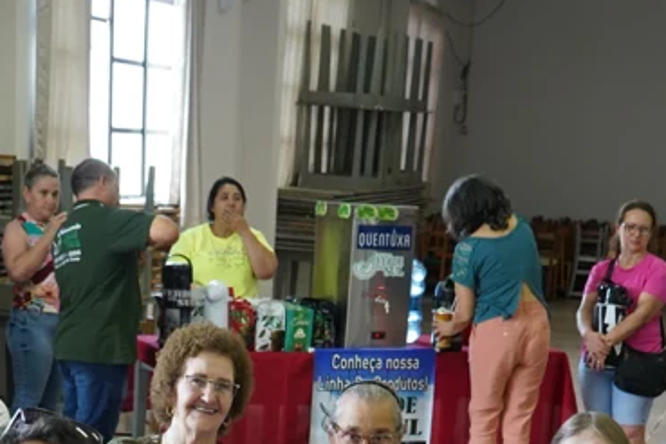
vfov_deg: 14.1
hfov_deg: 22.3
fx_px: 1683
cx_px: 215
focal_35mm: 91
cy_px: 655
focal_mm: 28
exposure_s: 1/160
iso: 2000
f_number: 4.5
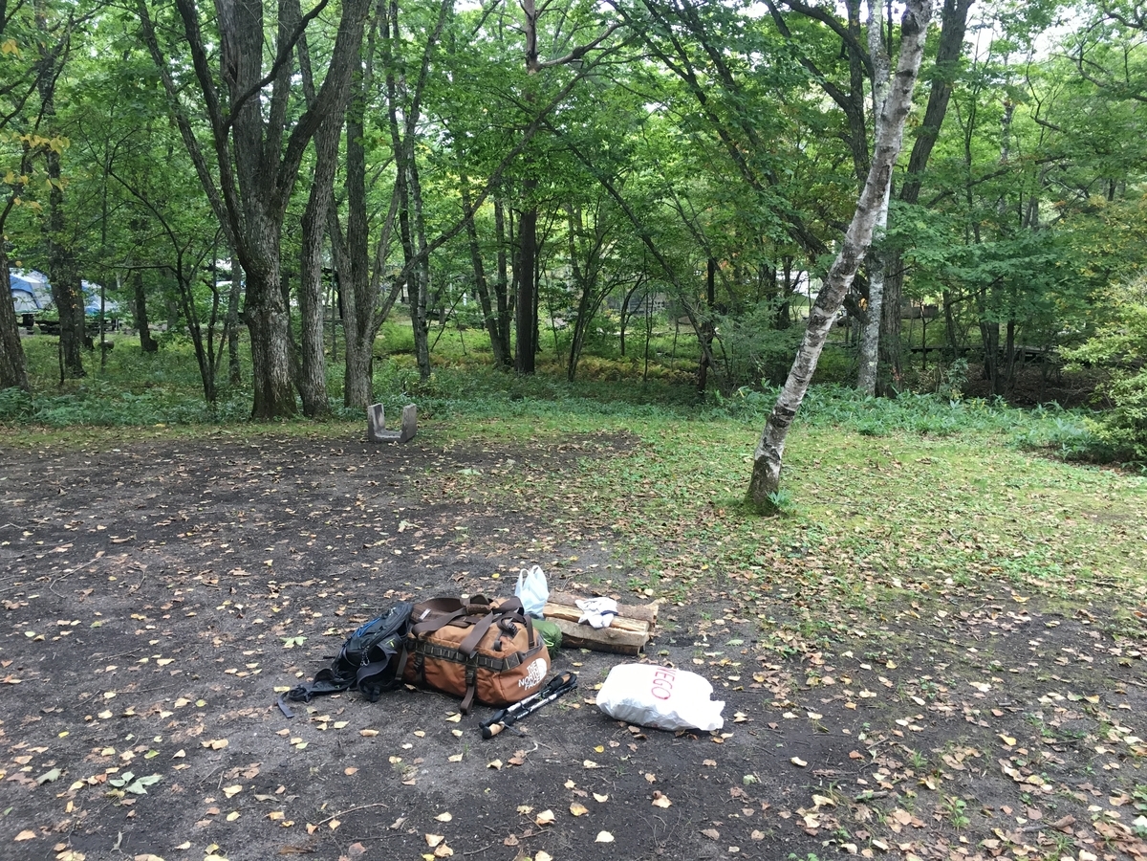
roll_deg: +2.7
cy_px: 430
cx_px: 574
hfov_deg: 61.7
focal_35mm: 29
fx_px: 961
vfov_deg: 48.2
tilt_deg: -7.8
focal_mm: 4.15
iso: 40
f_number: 2.2
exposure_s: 1/30
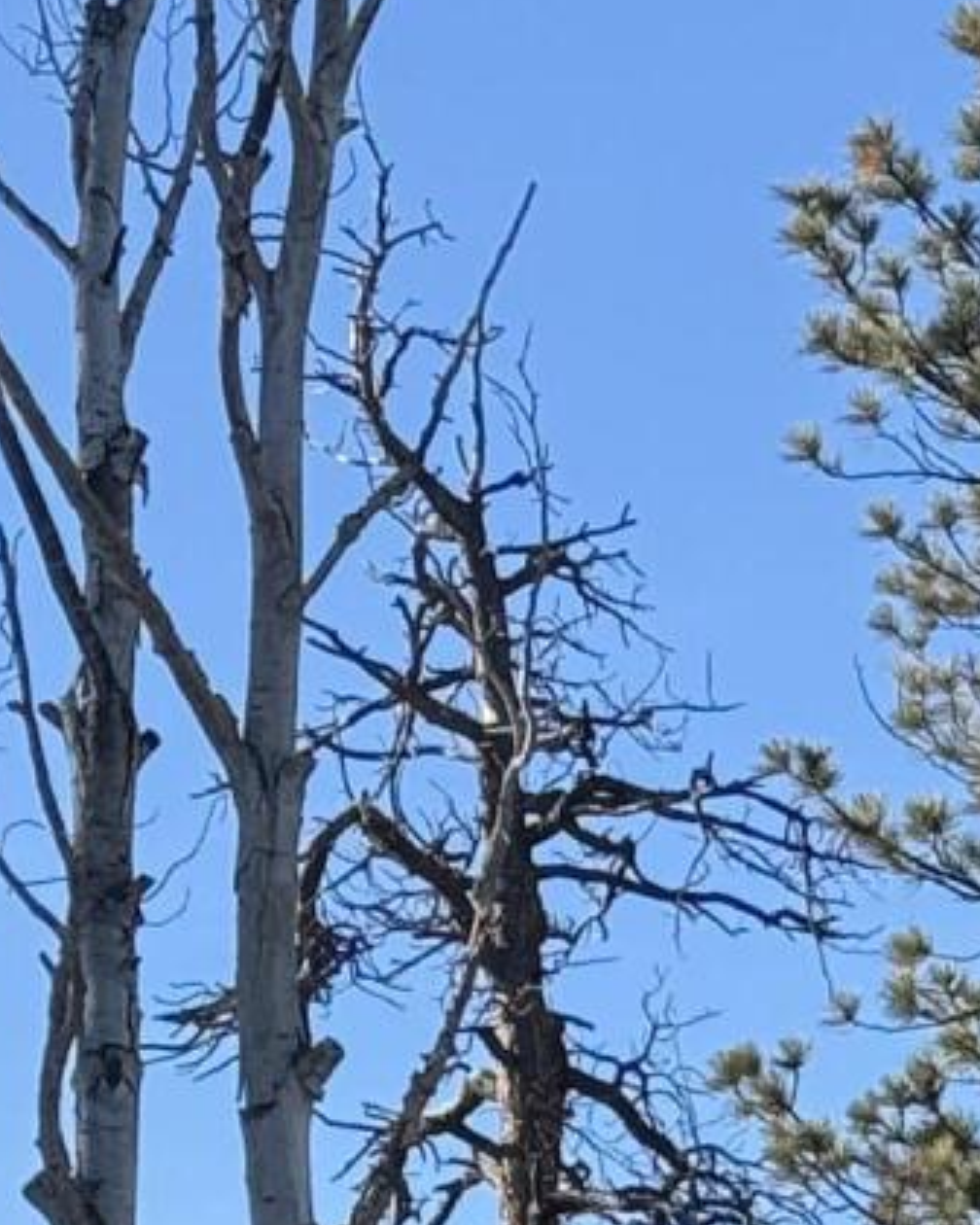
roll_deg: +1.0
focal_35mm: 223
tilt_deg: +0.8
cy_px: 2497
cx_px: 1447
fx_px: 8085
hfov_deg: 6.8
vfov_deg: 8.2
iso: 64
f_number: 1.78
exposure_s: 1/1754
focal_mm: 6.76
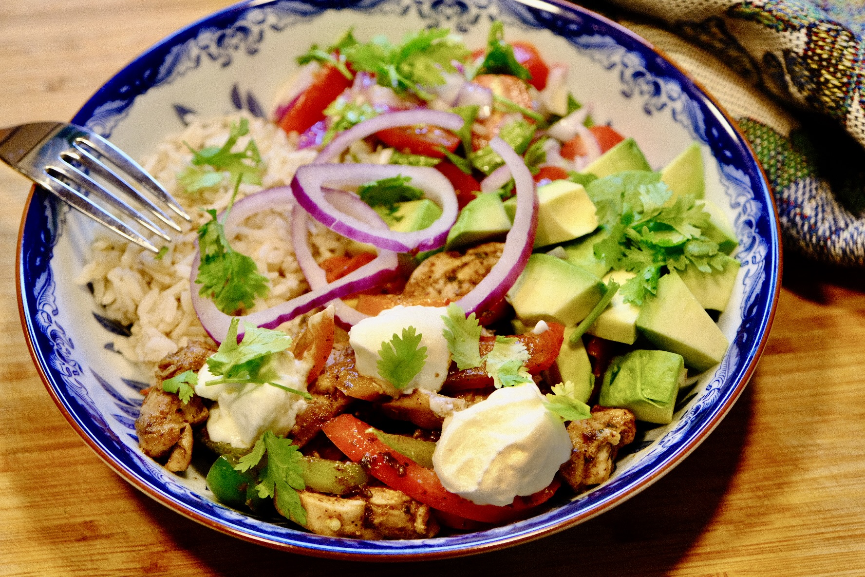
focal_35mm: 82
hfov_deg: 24.8
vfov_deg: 16.7
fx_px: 1970
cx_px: 432
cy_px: 288
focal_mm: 54.5
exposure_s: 1/80
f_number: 4
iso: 1000
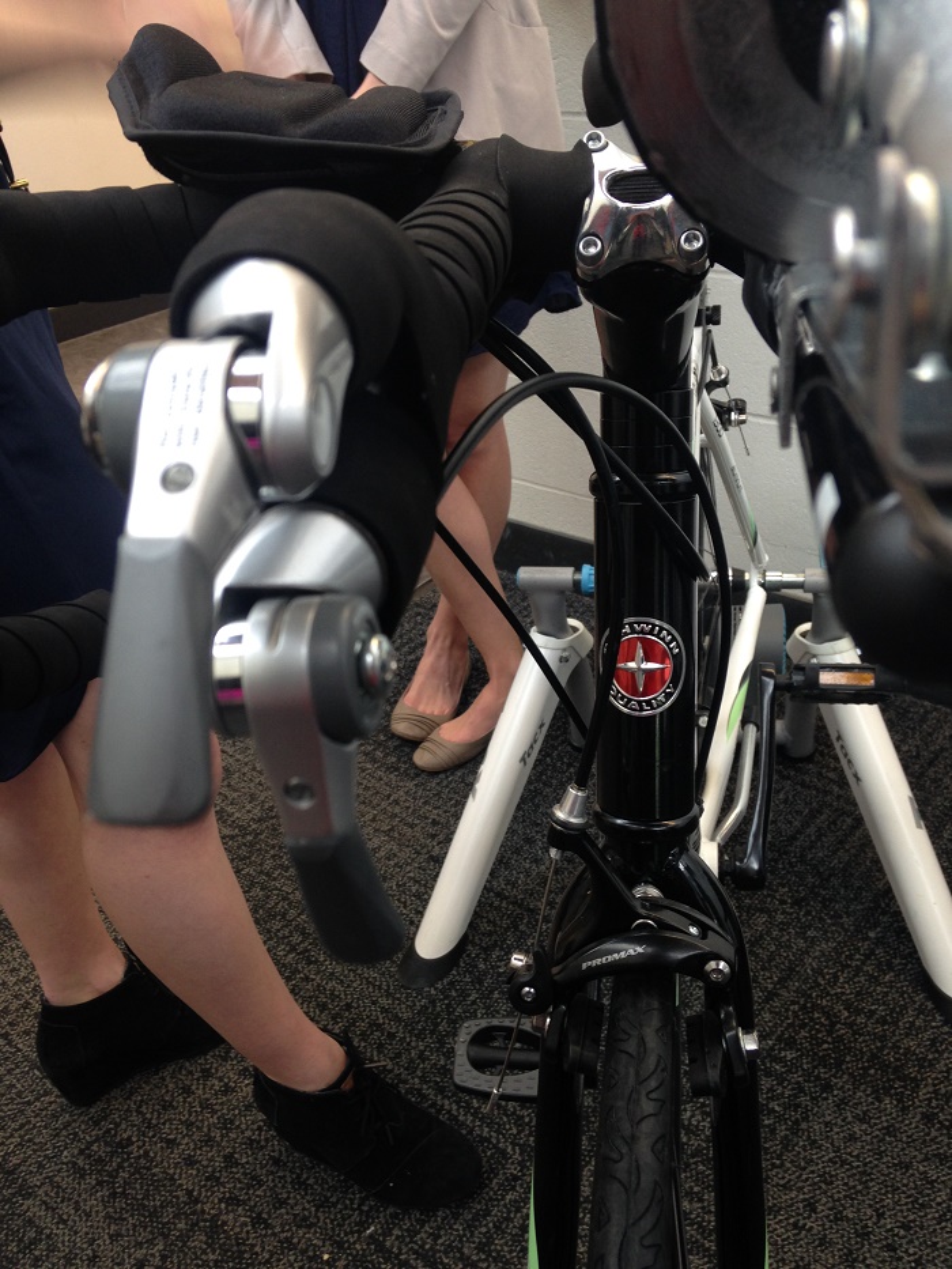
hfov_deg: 43.0
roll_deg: +4.8
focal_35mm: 33
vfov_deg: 55.3
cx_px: 476
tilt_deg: -30.4
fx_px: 1210
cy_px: 634
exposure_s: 1/20
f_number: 2.4
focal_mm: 4.12
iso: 64
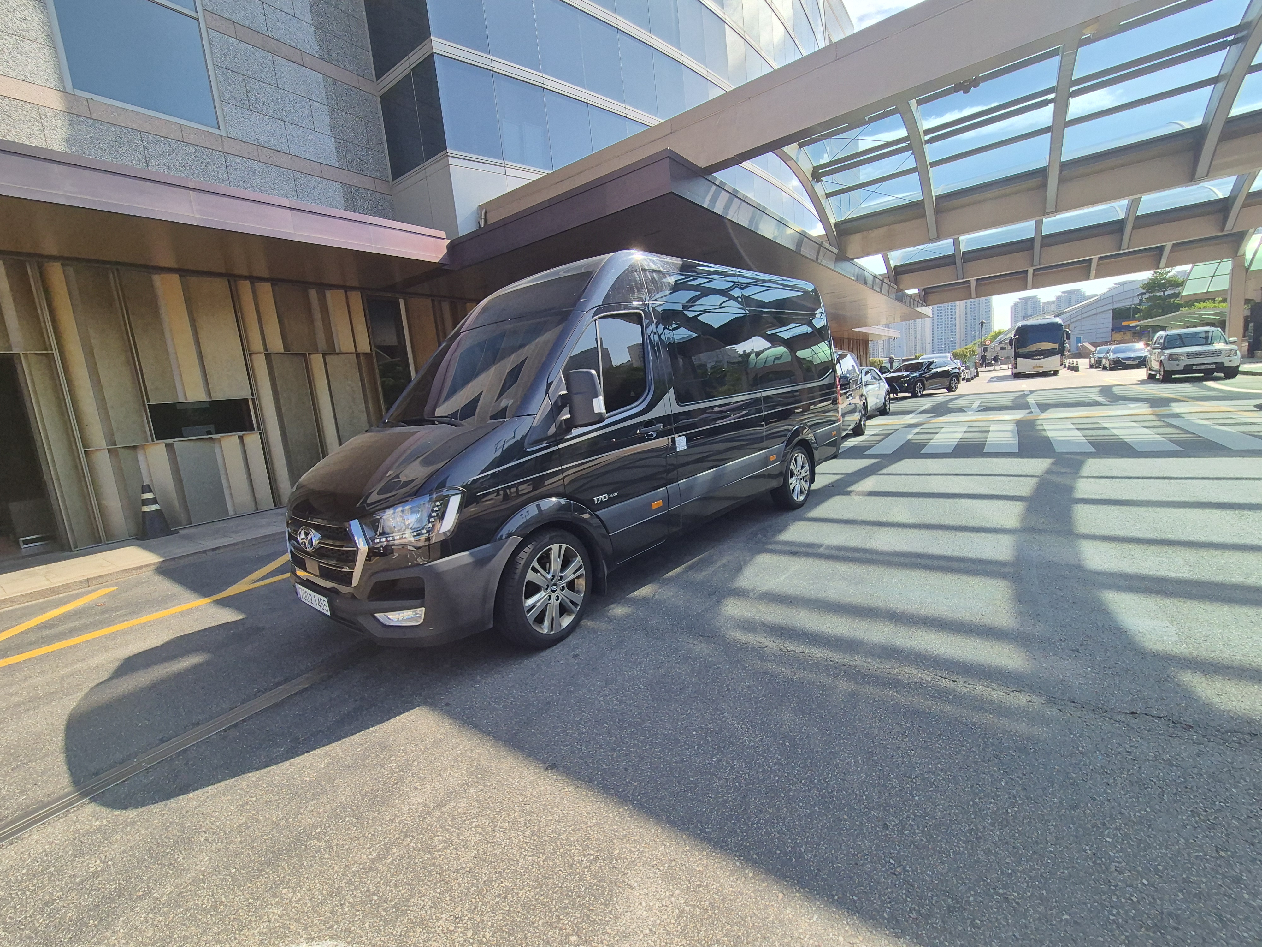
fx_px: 474
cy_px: 474
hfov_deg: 106.2
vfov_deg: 89.9
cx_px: 631
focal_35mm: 13
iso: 50
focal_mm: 2.2
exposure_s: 1/1284
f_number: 2.2
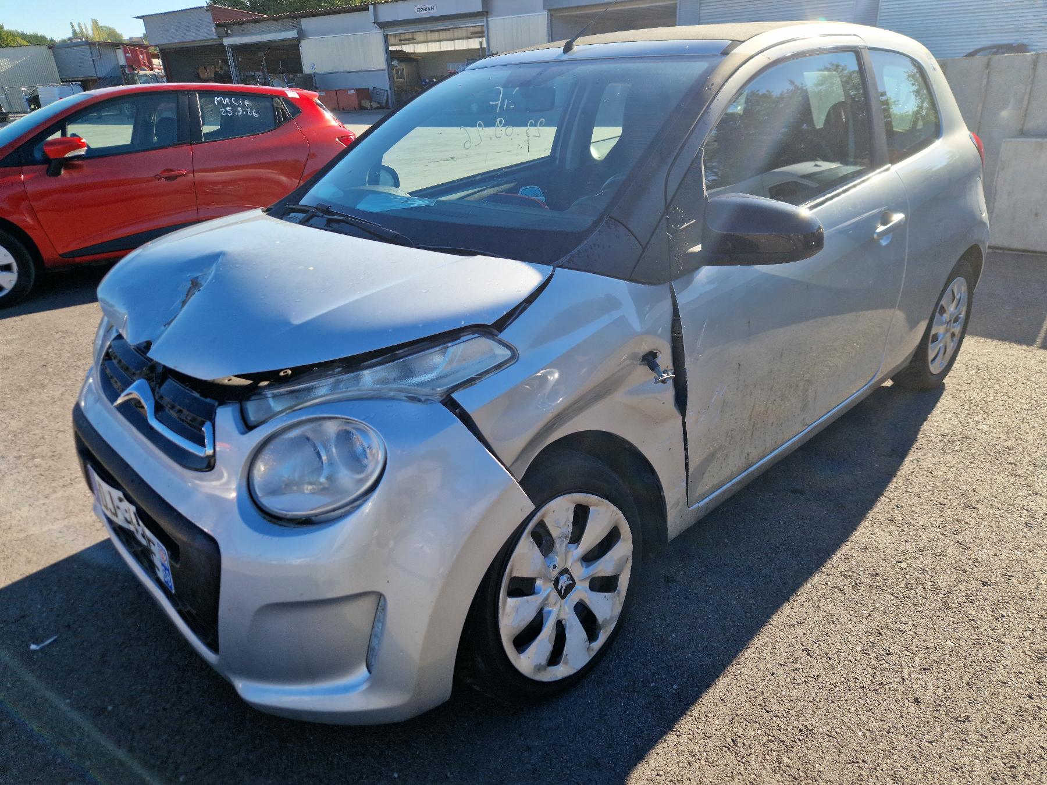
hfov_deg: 73.9
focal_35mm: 23
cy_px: 392
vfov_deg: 58.9
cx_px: 524
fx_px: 696
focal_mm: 5.4
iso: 50
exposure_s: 1/667
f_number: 1.8
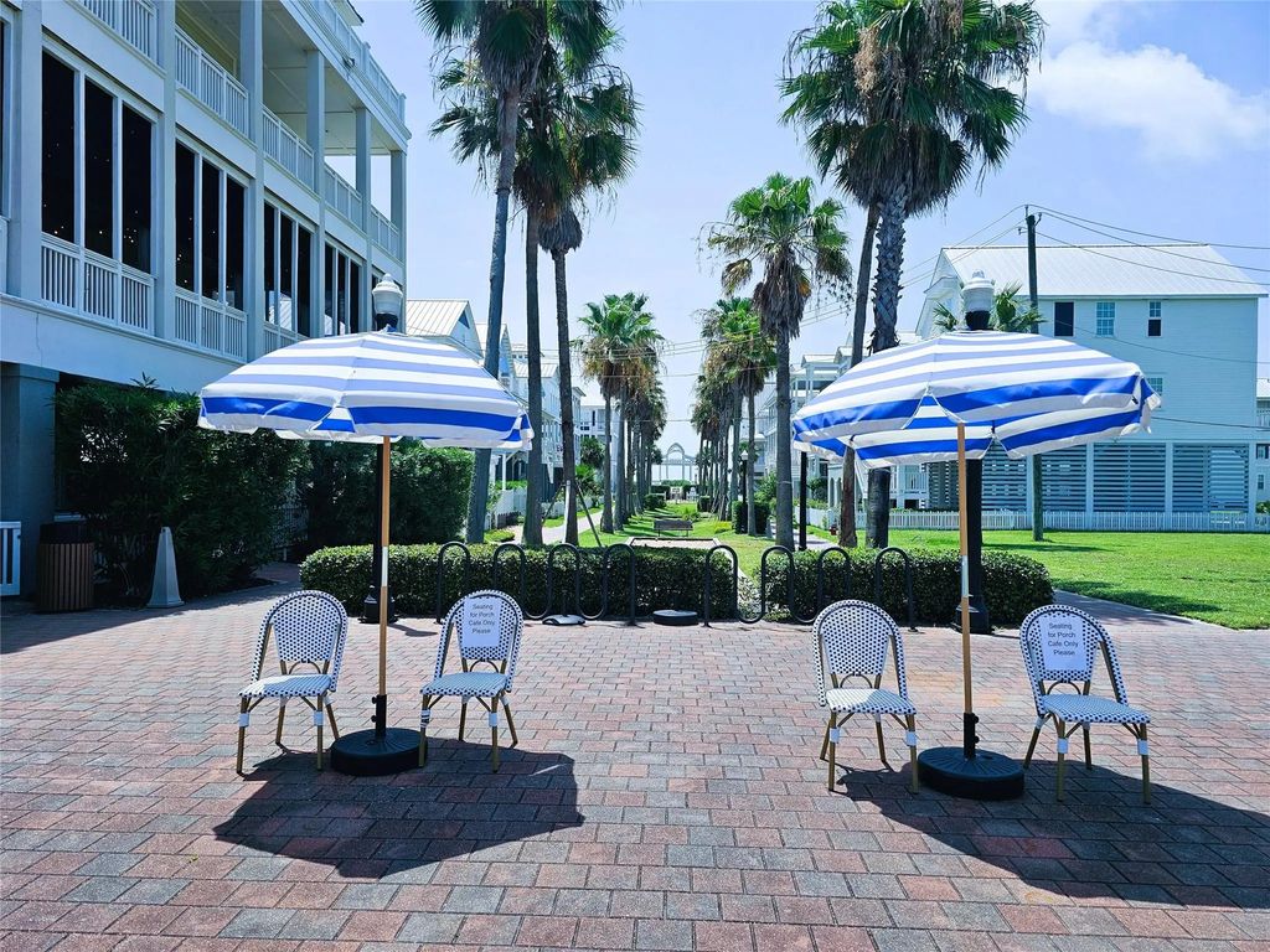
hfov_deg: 73.9
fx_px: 844
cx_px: 635
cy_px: 476
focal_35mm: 23
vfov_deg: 58.9
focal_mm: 6.3
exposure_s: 1/997
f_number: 1.7
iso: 10
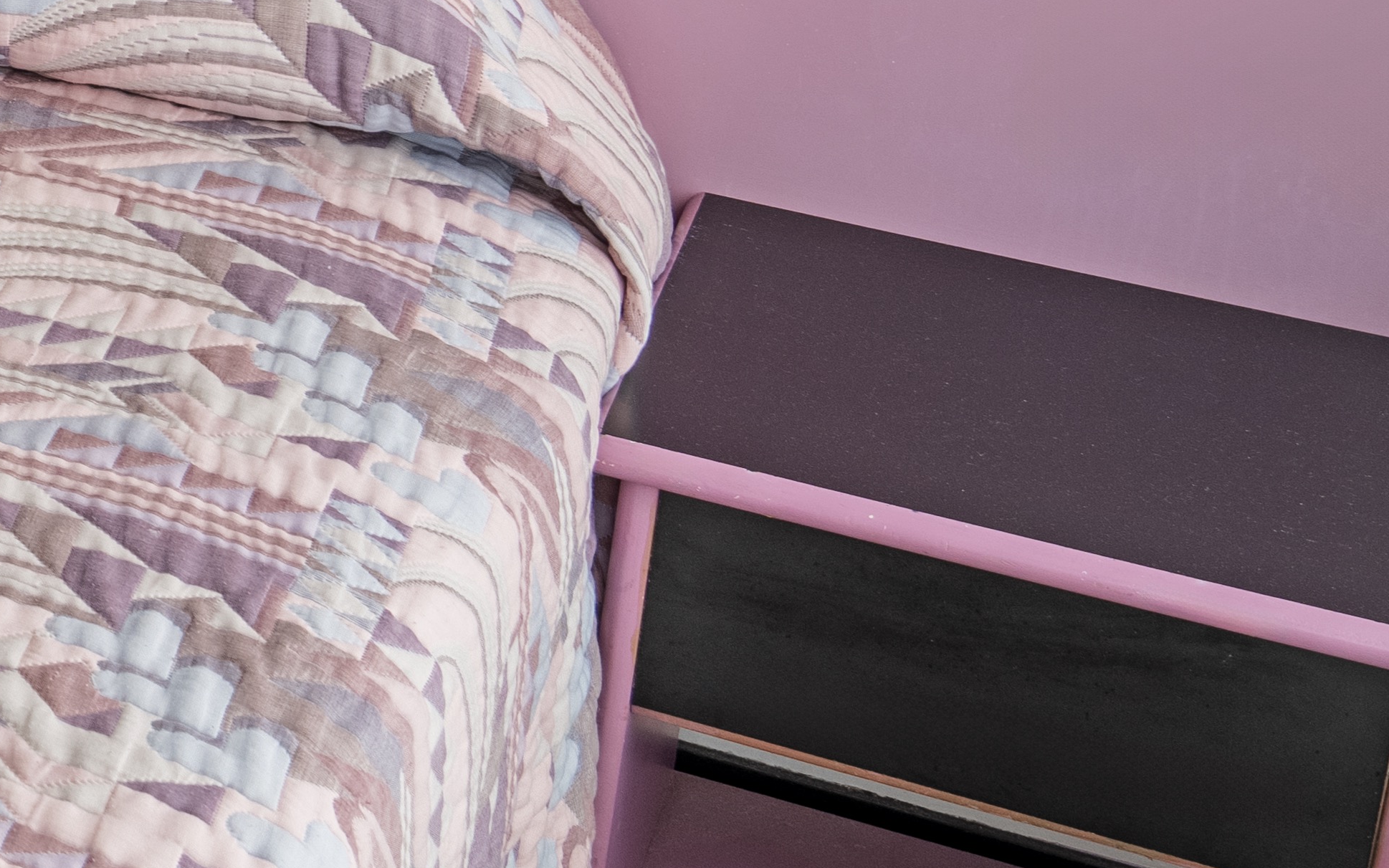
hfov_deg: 14.9
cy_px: -547
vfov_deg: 11.4
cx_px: -1537
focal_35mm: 109
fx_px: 4126
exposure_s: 1/30
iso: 400
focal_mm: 24
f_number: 8
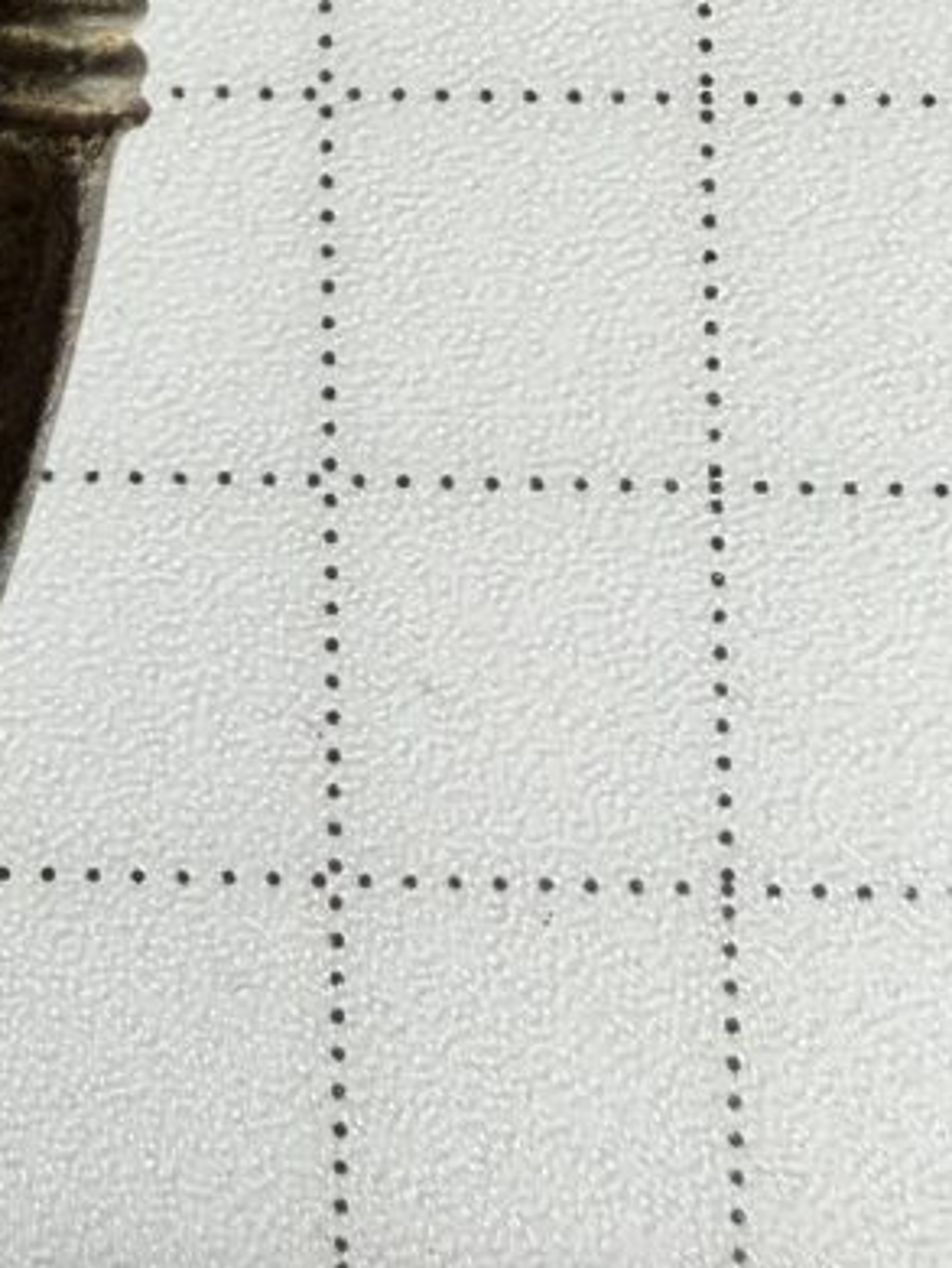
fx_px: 2308
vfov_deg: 29.5
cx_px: -283
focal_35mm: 63
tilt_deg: -83.8
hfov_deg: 21.2
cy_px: 133
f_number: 2.2
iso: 160
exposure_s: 1/121
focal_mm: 2.22
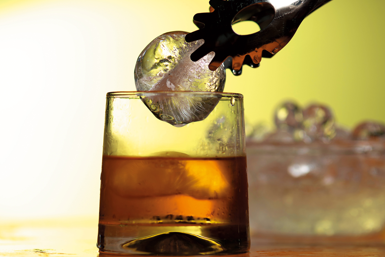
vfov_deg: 10.7
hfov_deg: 16.0
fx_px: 1369
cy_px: 155
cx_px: 181
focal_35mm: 128
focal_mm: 105
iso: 64
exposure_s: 1/1000
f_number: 4
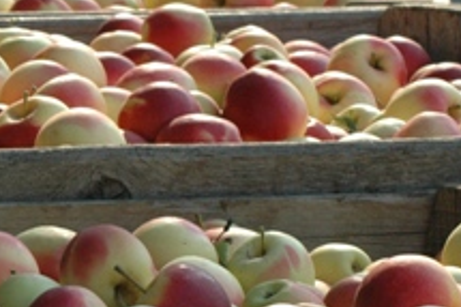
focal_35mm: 312
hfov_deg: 6.5
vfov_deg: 4.4
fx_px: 3992
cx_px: -174
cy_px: 277
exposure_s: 1/500
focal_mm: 70
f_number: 11
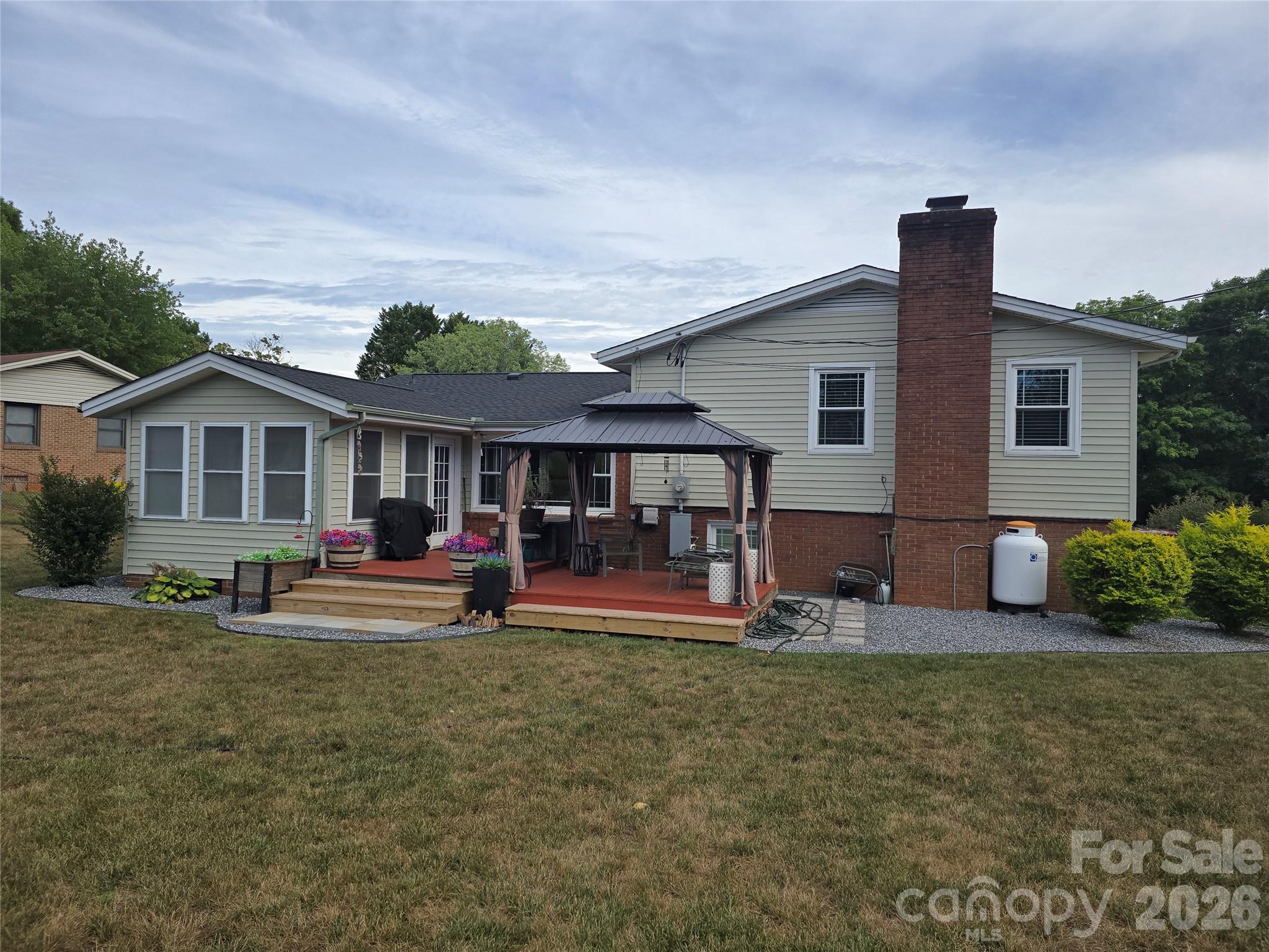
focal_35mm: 23
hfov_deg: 73.9
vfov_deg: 58.9
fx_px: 843
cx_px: 634
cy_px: 476
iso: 12
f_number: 1.7
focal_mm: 6.3
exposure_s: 1/657
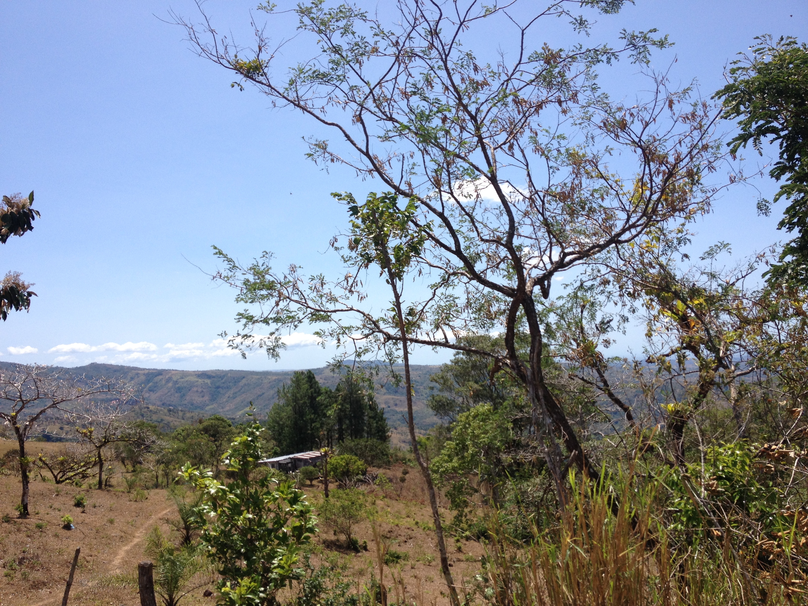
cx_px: 404
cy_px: 303
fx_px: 817
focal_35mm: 35
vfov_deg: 40.7
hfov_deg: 52.6
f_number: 2.4
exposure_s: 1/1783
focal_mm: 4.28
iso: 50
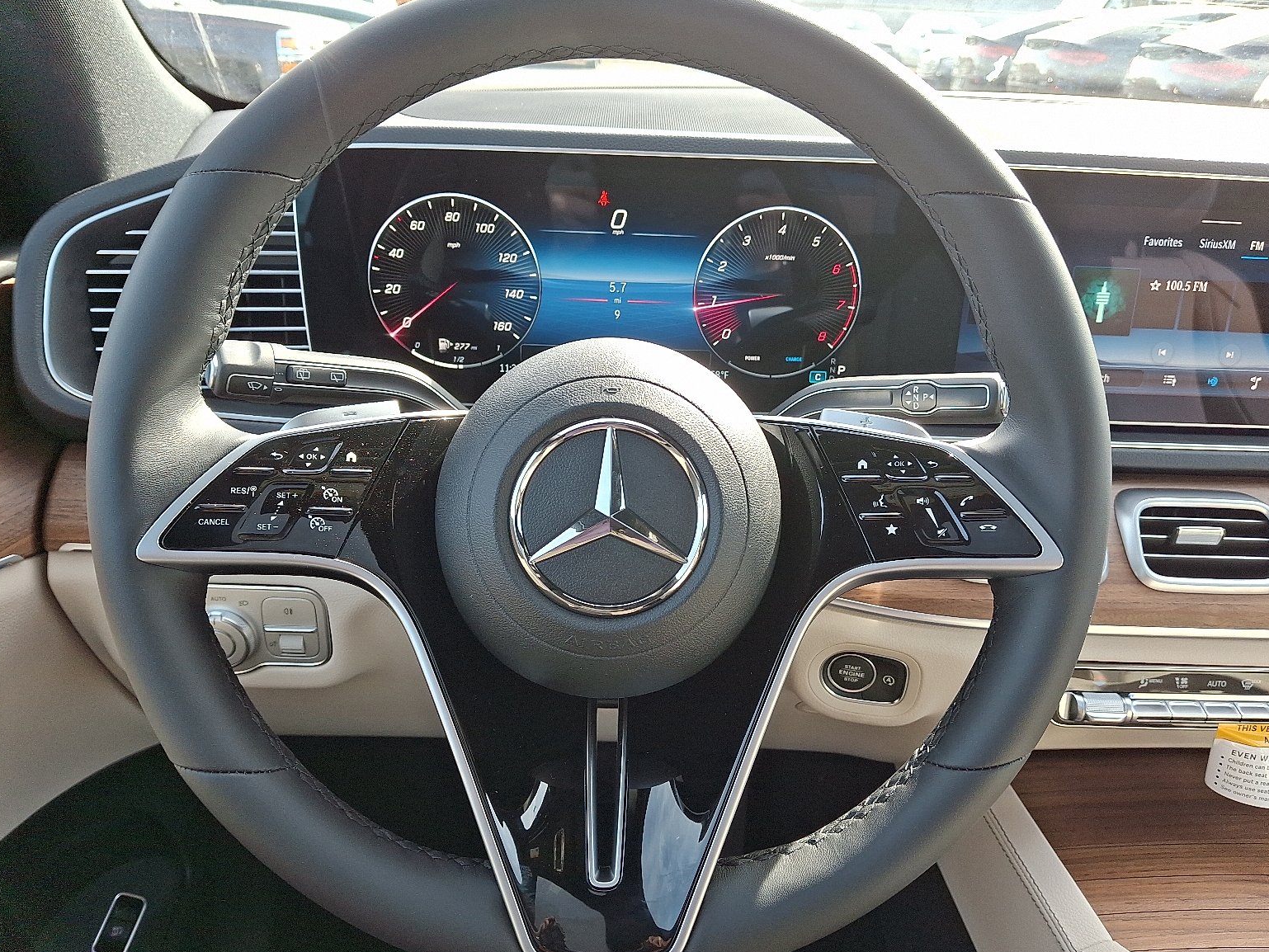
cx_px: 639
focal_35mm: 26
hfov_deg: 67.3
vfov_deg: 53.1
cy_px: 469
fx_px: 953
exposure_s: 1/120
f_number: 1.8
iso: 25
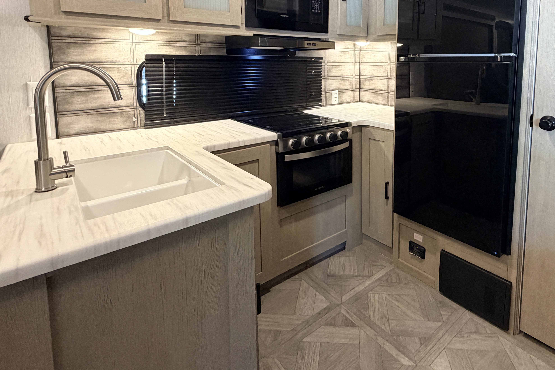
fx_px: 324
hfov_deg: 80.1
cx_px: 338
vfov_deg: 56.7
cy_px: 94
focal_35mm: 21
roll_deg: -0.5
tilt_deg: -5.9
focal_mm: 2.22
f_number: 2.2
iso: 400
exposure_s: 1/57
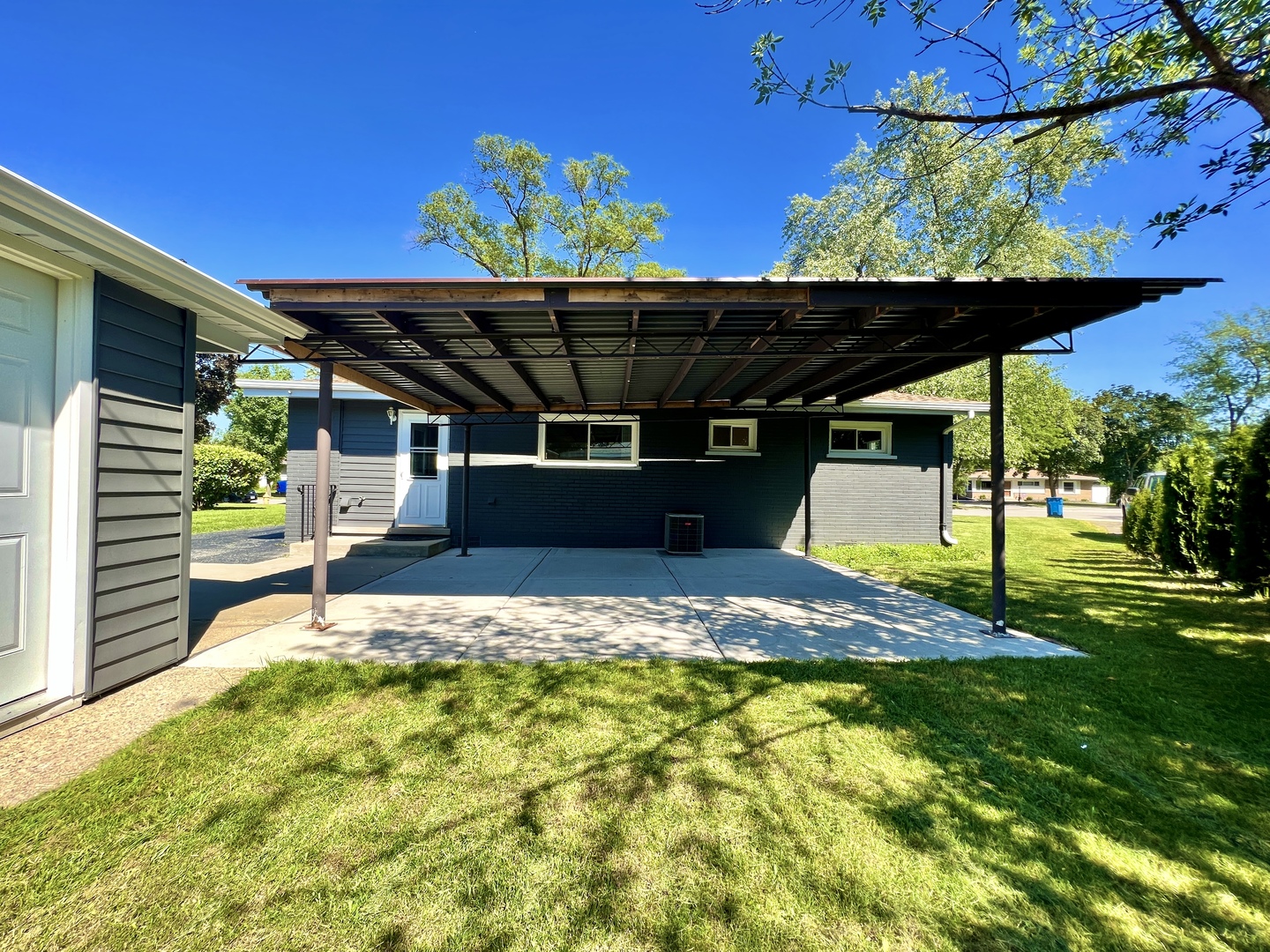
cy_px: 476
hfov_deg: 106.2
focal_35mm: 13
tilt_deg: +0.9
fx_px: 477
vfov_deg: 89.9
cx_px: 635
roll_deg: -1.7
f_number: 1.8
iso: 32
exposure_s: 1/384
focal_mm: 1.57
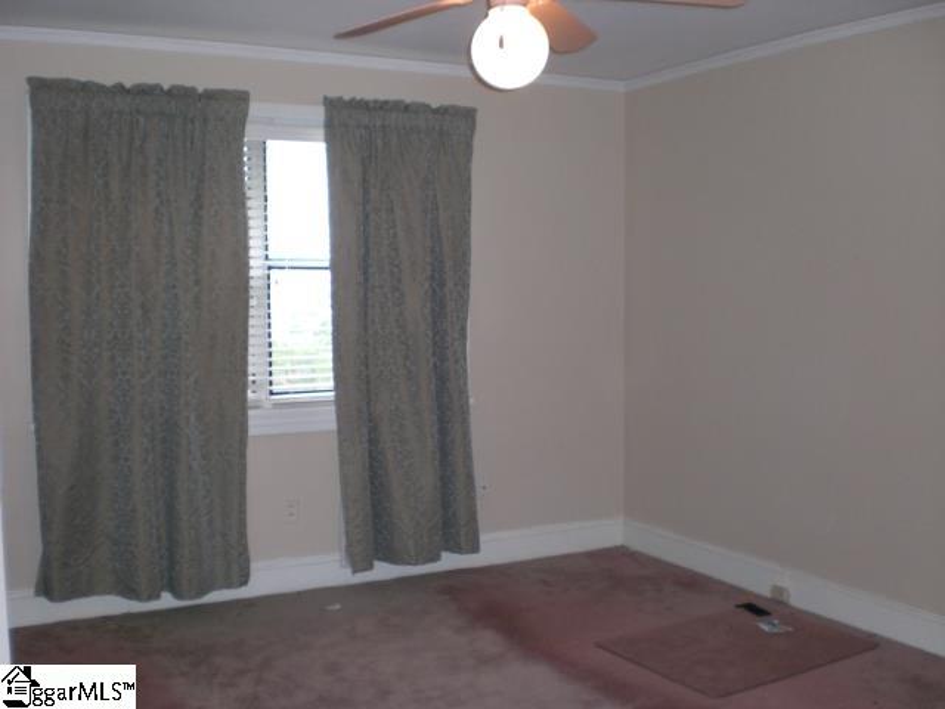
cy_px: 354
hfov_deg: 49.0
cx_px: 472
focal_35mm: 38
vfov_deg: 37.7
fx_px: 1037
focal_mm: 6.3
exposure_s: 1/60
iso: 200
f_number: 3.1
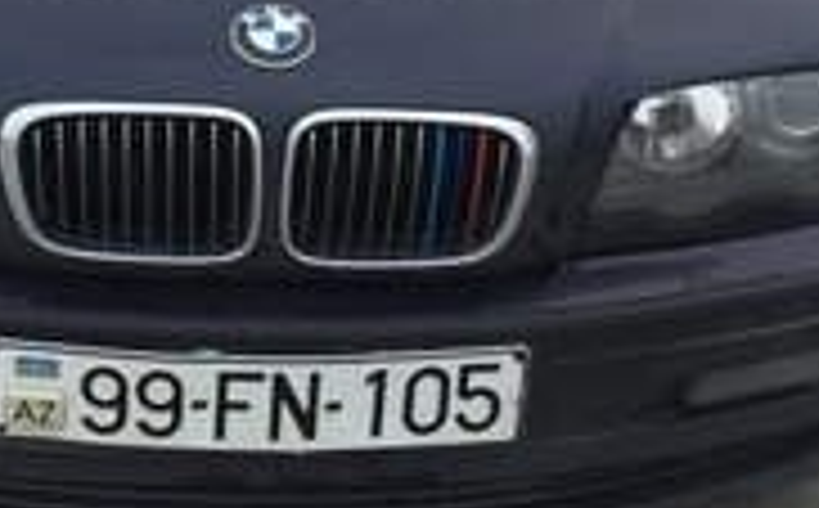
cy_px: -67
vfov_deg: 15.0
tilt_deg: -15.6
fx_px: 1871
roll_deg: -2.2
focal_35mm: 84
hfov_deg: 24.6
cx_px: 288
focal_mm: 4.15
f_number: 2.2
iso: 32
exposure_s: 1/50
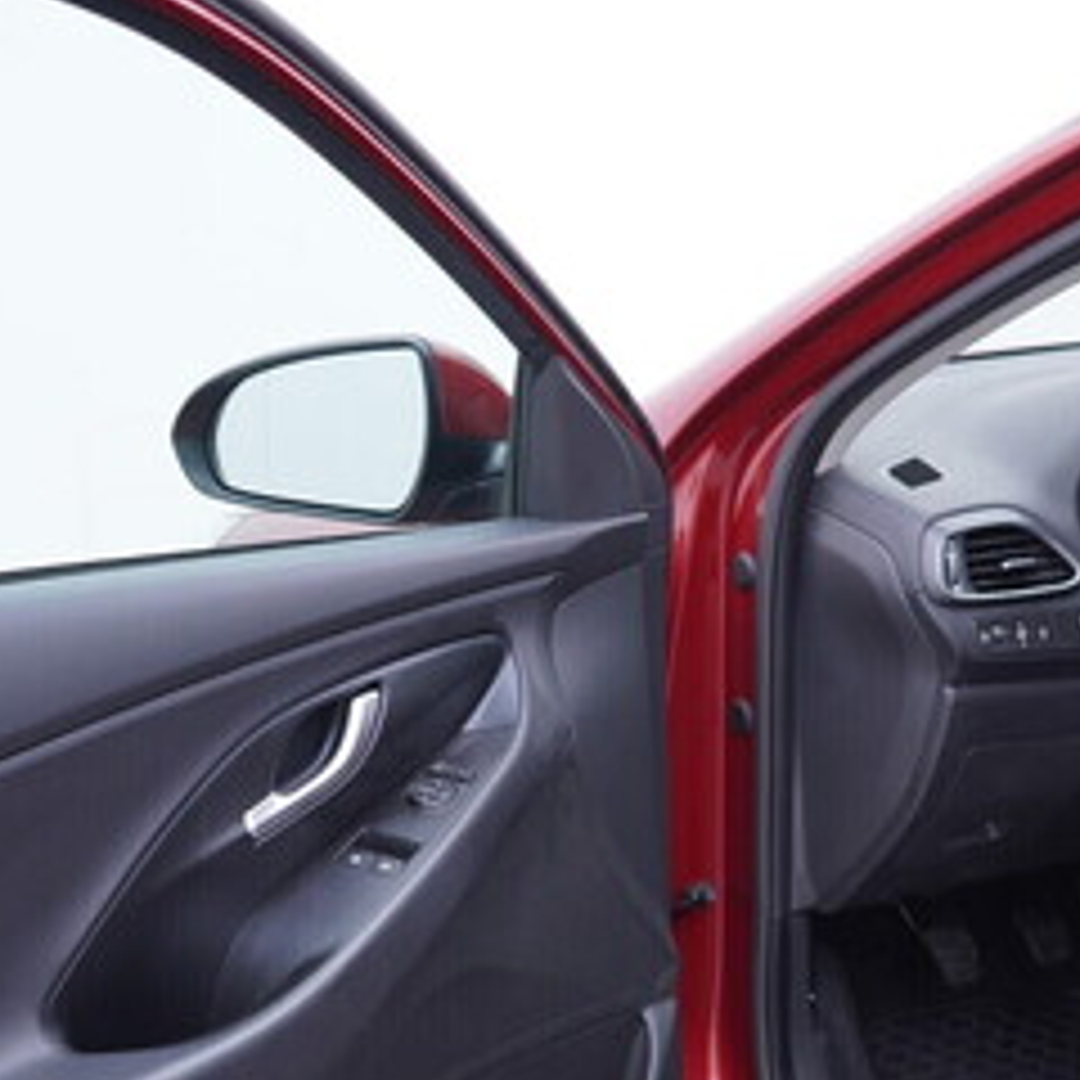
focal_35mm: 70
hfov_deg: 24.3
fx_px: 2471
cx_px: 842
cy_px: 790
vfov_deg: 24.4
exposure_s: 1/40
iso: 125
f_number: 2.8
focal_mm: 24
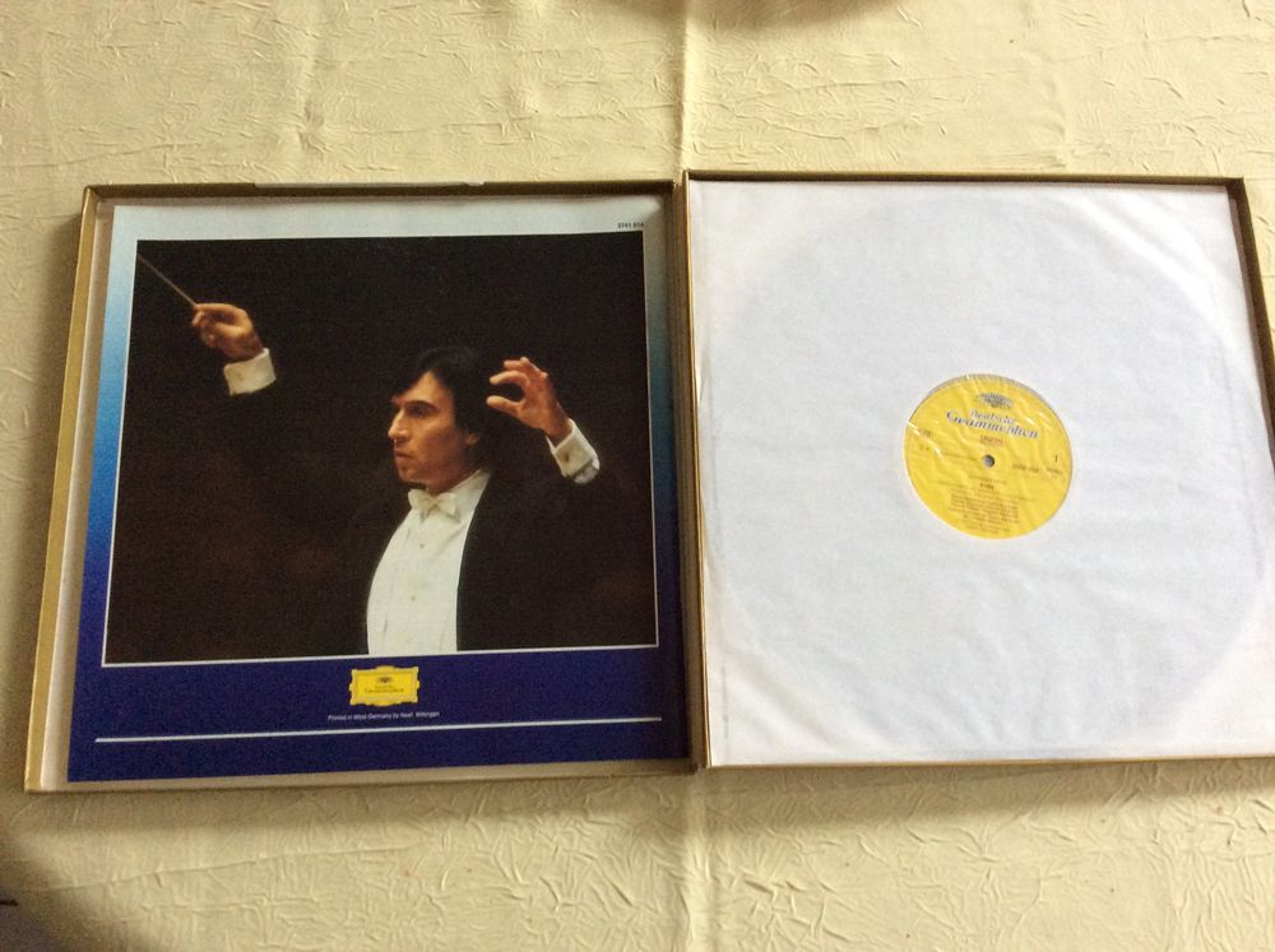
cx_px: 638
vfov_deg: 44.1
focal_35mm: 32
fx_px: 1177
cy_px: 476
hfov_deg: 56.9
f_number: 2.4
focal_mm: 3.3
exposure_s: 1/25
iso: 200
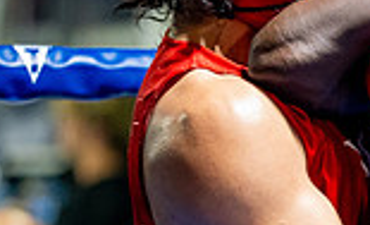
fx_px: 5090
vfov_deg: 2.5
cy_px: 291
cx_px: 615
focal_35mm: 509
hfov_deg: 4.1
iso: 4000
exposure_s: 1/500
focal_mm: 107
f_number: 2
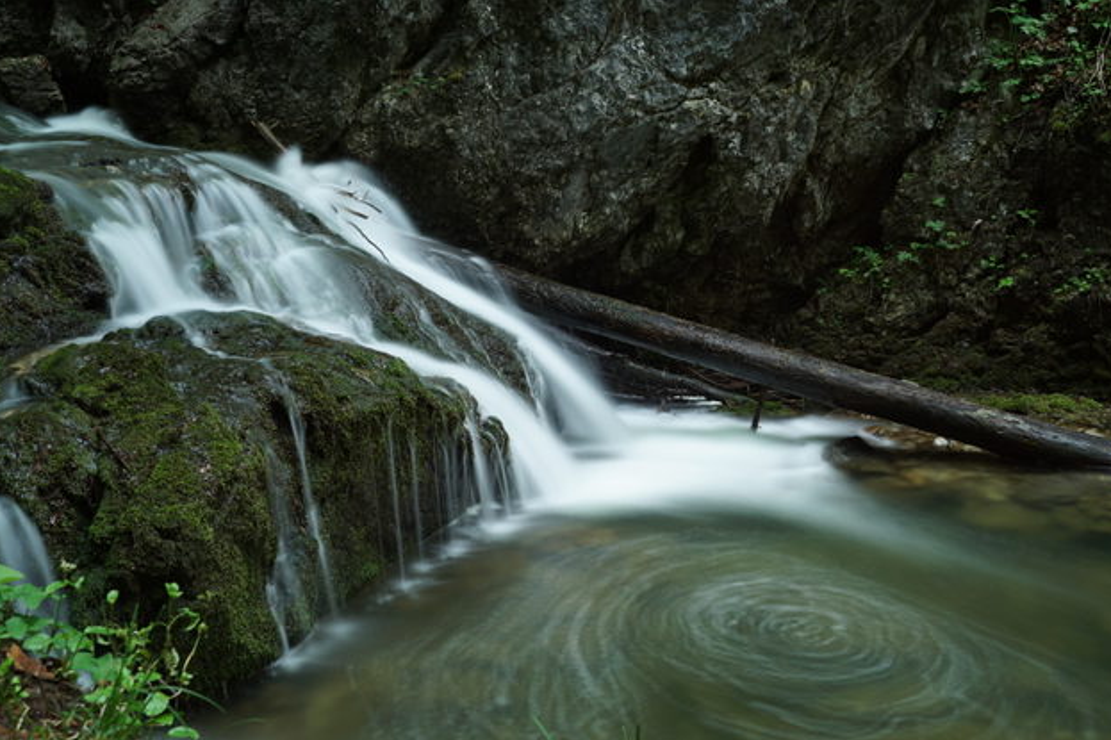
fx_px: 1141
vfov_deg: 35.9
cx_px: 562
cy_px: 365
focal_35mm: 37
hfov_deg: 51.9
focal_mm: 24
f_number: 13
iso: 250
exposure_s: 13
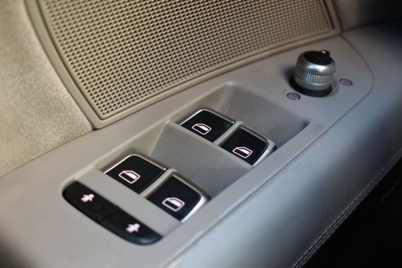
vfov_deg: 18.9
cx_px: 201
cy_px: 134
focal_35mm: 72
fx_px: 804
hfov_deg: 28.1
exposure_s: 1/125
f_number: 5.3
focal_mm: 48
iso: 900
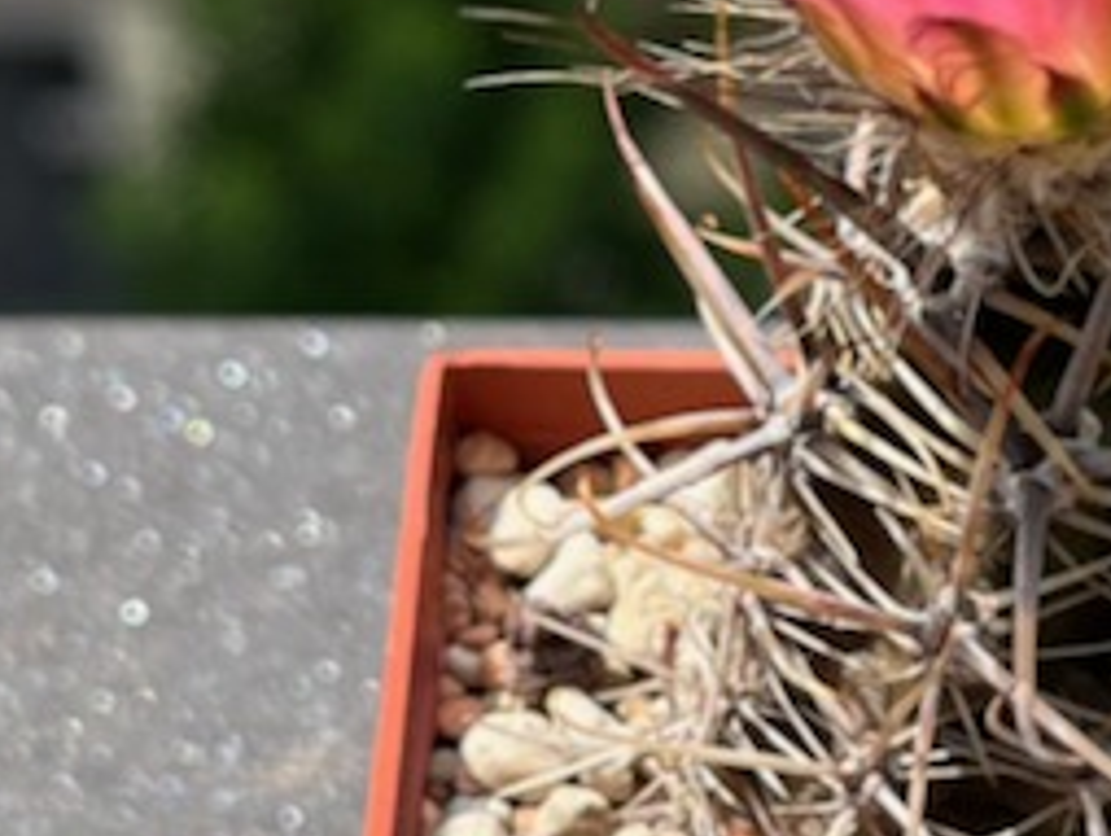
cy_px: 335
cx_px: 923
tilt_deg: -42.9
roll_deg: -2.0
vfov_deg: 18.0
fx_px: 2634
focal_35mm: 82
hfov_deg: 23.4
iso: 50
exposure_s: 1/1992
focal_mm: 5.1
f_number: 1.6
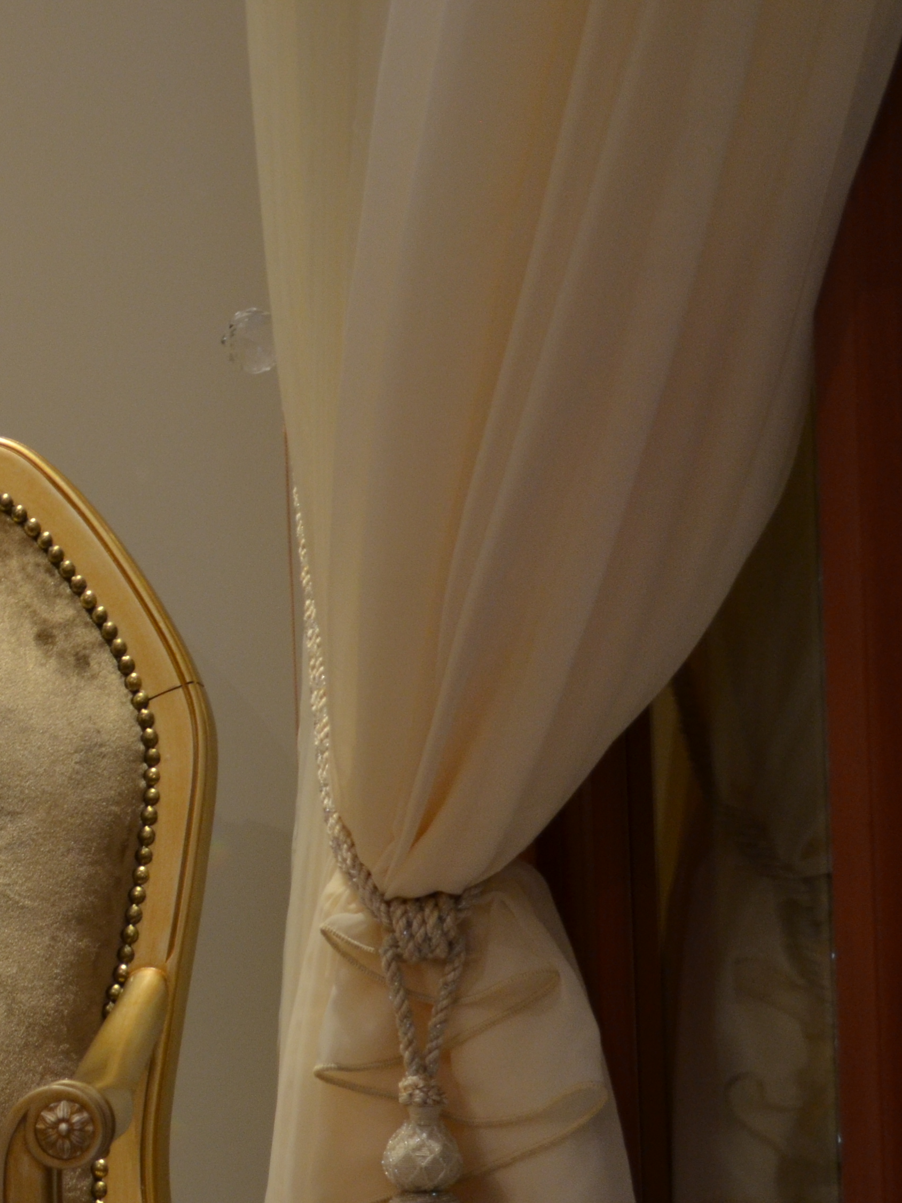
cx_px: -241
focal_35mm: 126
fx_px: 4378
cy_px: 856
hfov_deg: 11.5
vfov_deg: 15.6
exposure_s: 1/25
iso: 640
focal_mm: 40
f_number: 5.3
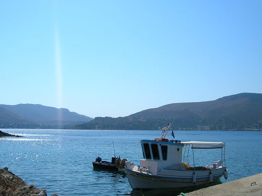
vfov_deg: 35.8
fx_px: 303
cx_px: 128
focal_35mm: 40
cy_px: 113
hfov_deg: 46.8
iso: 50
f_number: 4.9
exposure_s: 1/890
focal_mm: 5.7
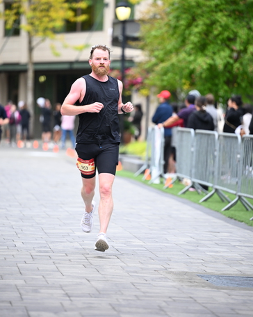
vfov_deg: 10.3
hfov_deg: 8.3
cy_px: 127
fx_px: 1753
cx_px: 127
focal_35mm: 187
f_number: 2.8
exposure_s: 1/2000
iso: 1000
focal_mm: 165
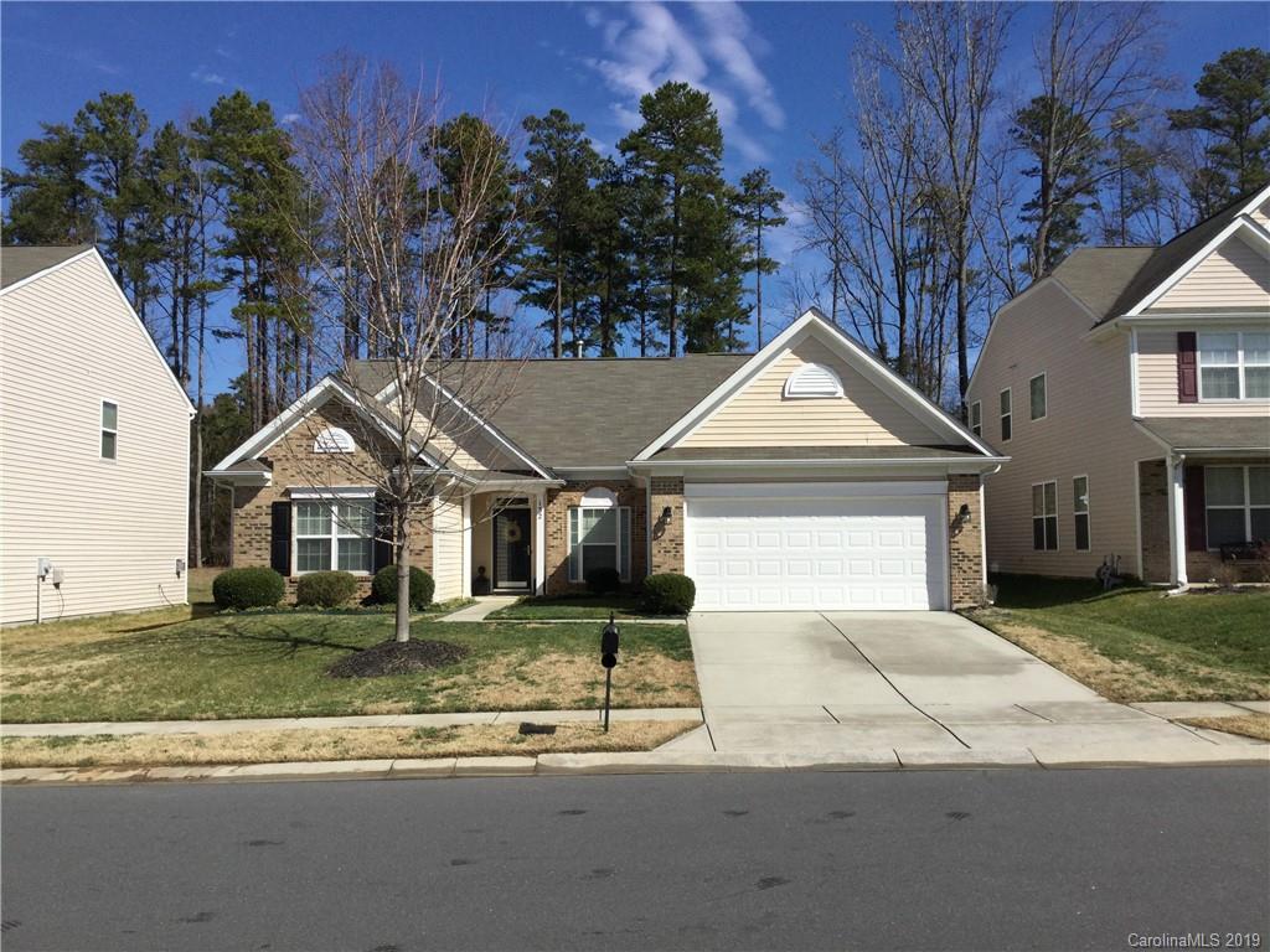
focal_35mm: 31
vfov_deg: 45.4
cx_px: 635
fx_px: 1137
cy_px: 476
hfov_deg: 58.4
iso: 25
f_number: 2.4
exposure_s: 1/2551
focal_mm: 3.3
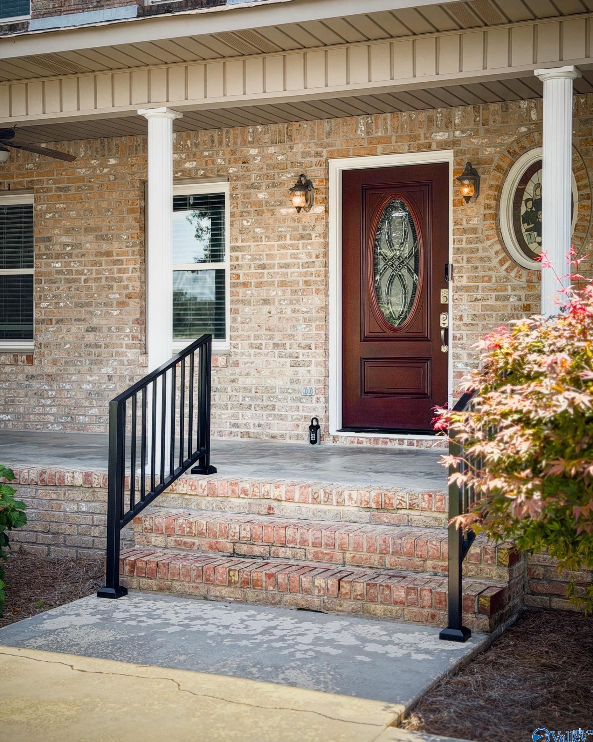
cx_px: 298
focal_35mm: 51
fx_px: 1119
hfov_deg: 29.7
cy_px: 348
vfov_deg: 36.6
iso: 100
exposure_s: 1/1000
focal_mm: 6.76
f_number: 1.78
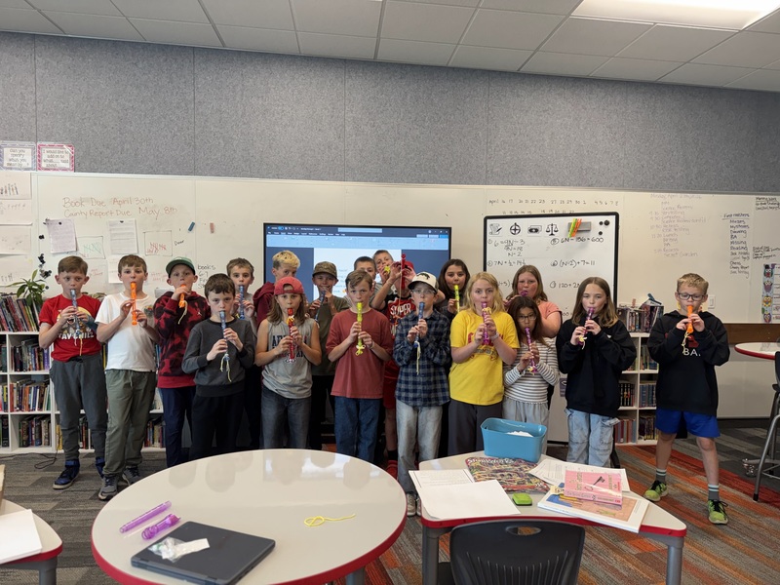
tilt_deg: -4.0
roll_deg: -0.6
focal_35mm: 24
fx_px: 541
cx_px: 390
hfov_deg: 71.6
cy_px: 292
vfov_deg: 56.8
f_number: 1.78
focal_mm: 6.76
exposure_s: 1/120
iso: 200
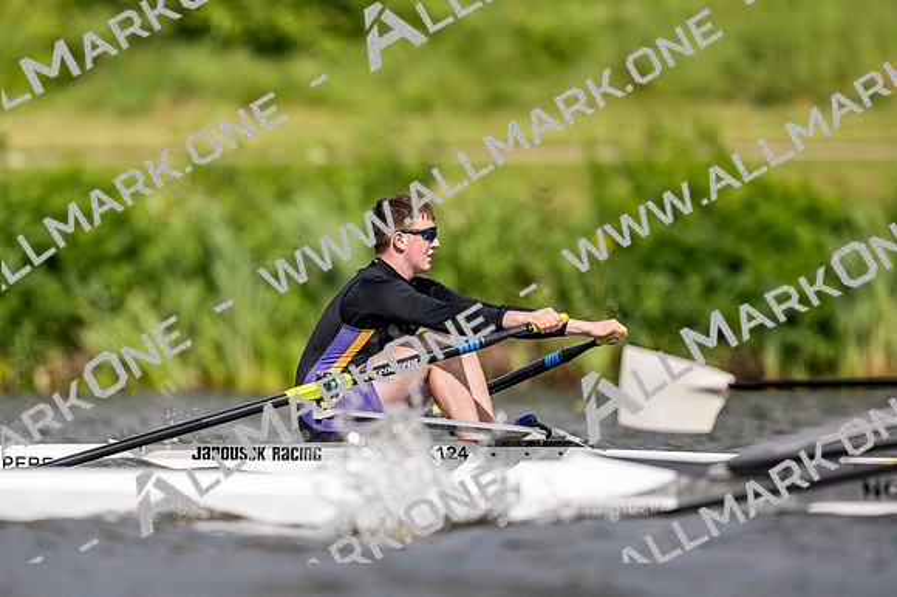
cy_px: 298
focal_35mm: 900
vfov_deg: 1.5
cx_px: 448
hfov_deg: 2.3
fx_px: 22411
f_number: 4
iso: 180
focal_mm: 600
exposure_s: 1/2500
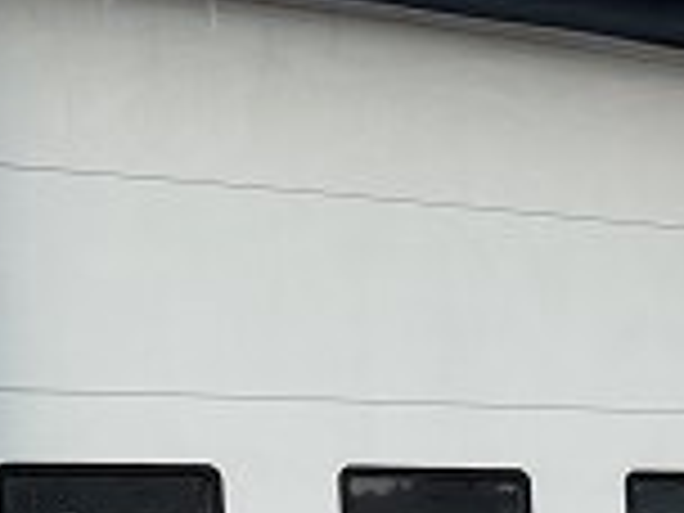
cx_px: 1116
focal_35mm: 126
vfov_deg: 11.2
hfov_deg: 14.3
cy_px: 801
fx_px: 2490
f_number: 1.78
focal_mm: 6.76
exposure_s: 1/3425
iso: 80
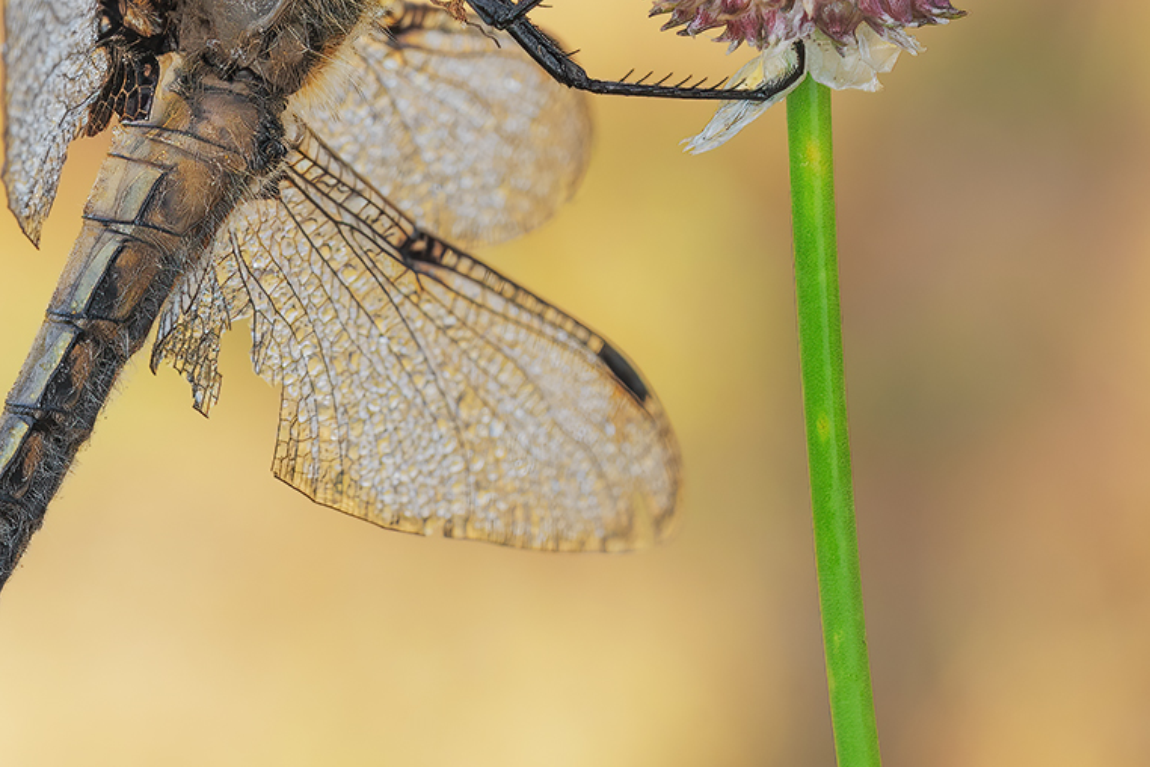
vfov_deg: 4.3
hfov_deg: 6.5
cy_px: 77
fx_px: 10189
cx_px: 572
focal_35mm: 319
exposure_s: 1/20
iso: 200
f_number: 13
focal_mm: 90
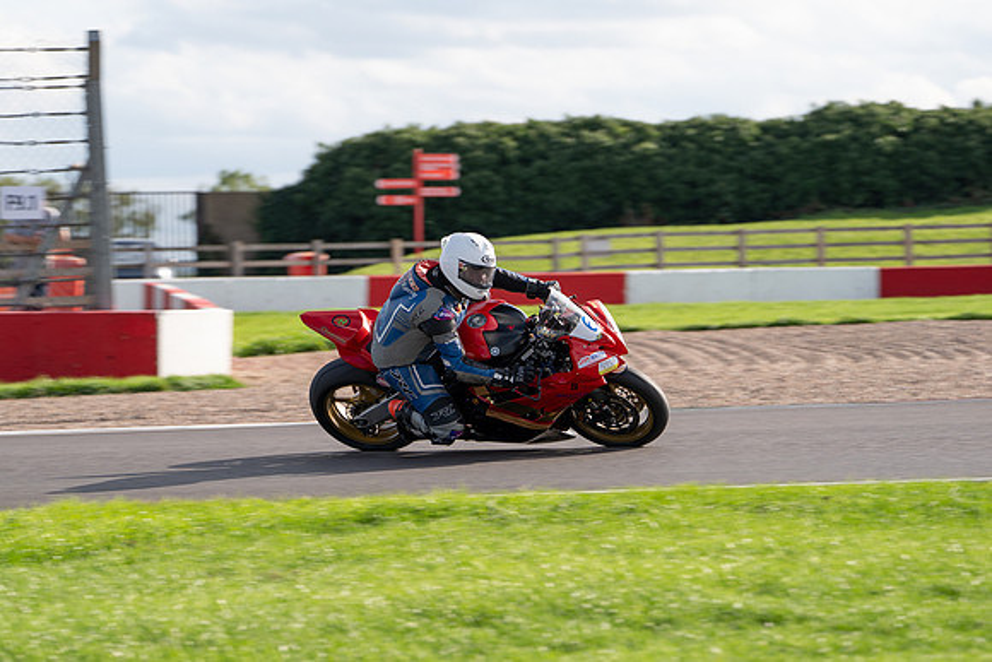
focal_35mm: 189
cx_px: 444
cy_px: 366
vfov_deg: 7.3
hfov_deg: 10.9
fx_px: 5210
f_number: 5.6
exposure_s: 1/500
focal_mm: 171
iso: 125
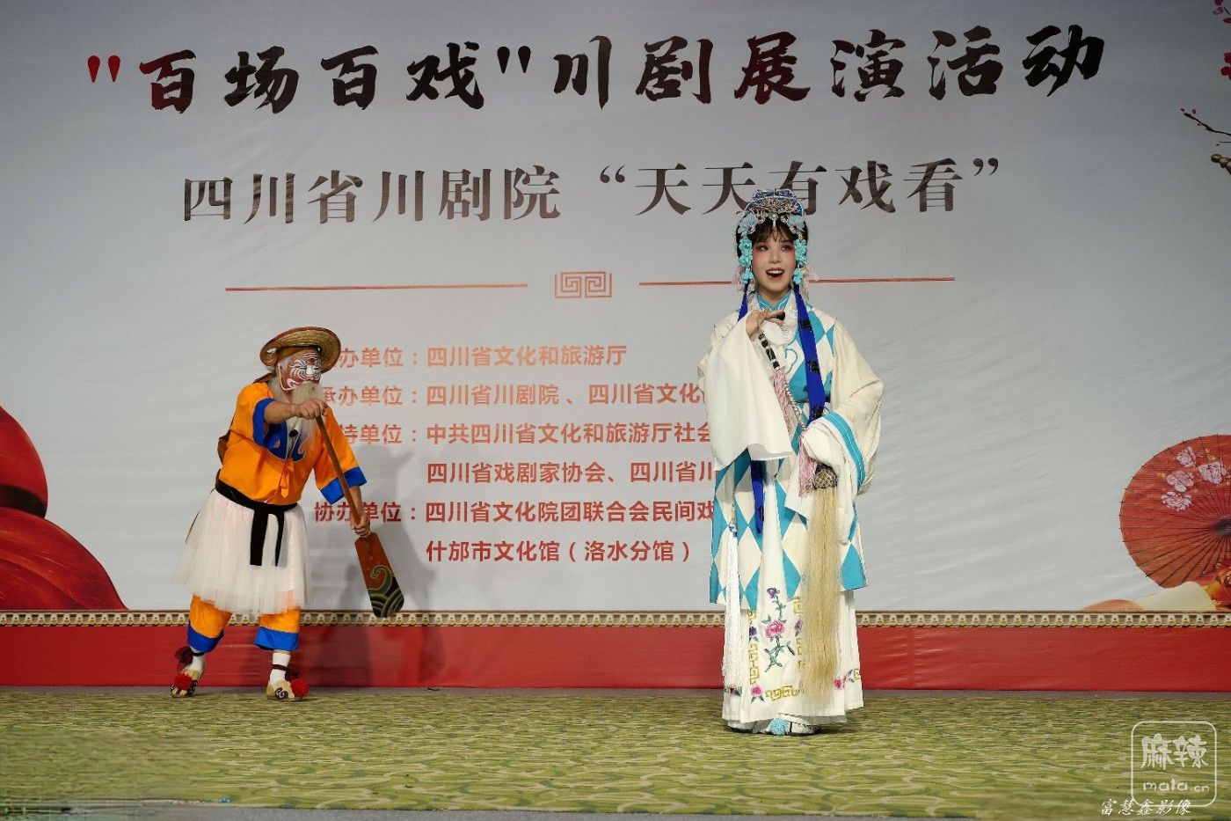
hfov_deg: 49.6
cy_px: 410
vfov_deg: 34.2
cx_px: 616
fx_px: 1333
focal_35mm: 39
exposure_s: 1/160
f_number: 4
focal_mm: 39
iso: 320
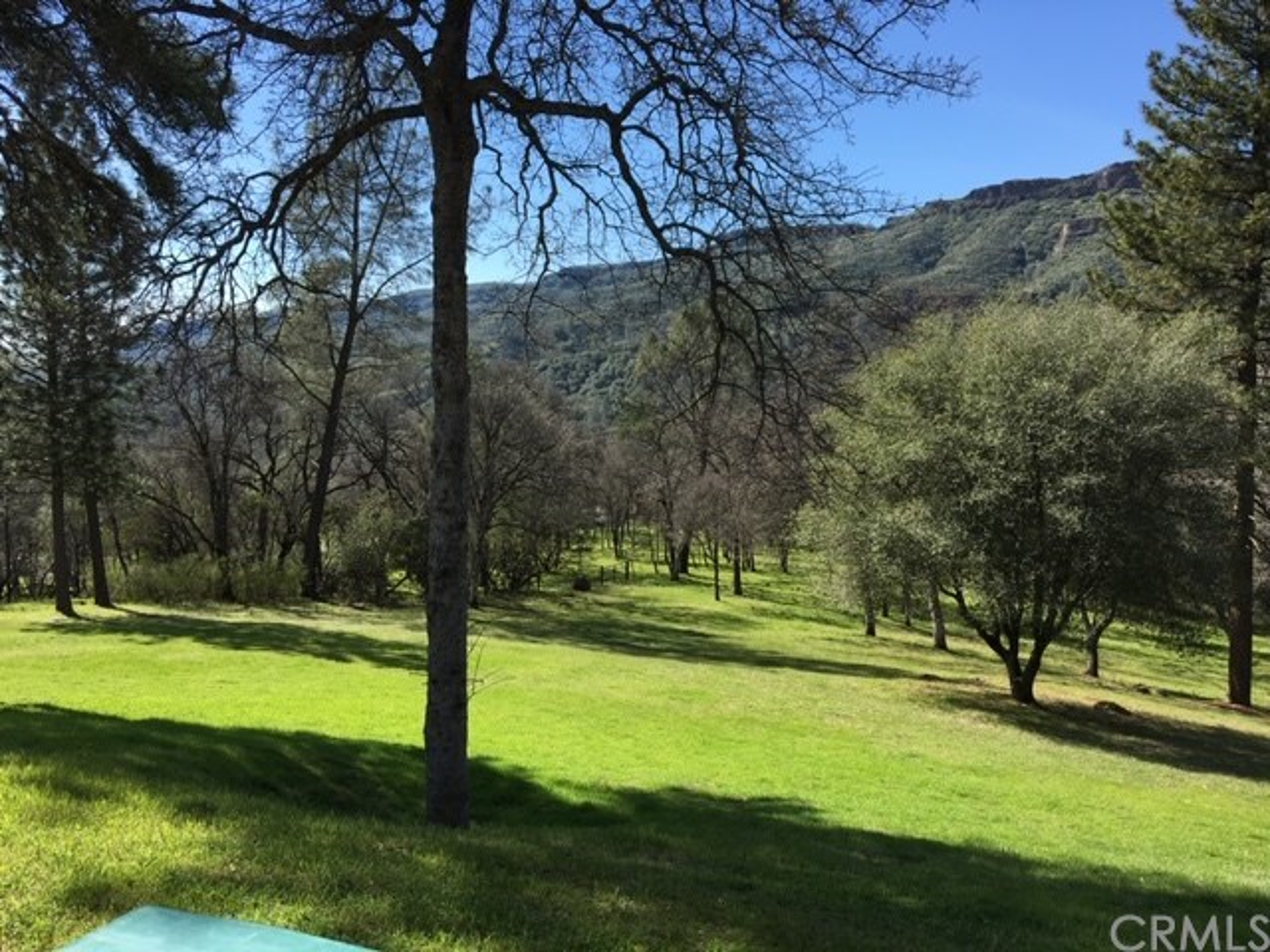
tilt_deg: -5.7
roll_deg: -0.7
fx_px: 1064
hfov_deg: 61.7
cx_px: 635
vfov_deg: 48.2
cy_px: 476
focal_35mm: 29
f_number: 2.2
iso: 25
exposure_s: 1/1012
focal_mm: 4.15
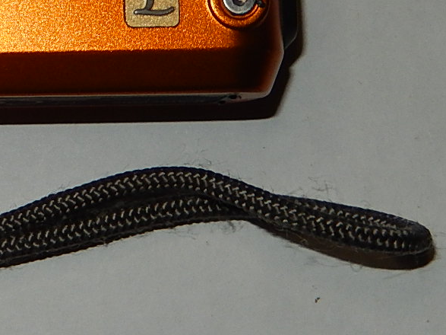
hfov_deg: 13.6
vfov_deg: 10.5
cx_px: -147
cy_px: -91
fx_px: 1791
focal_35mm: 139
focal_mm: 9.2
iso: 200
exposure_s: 1/30
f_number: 9
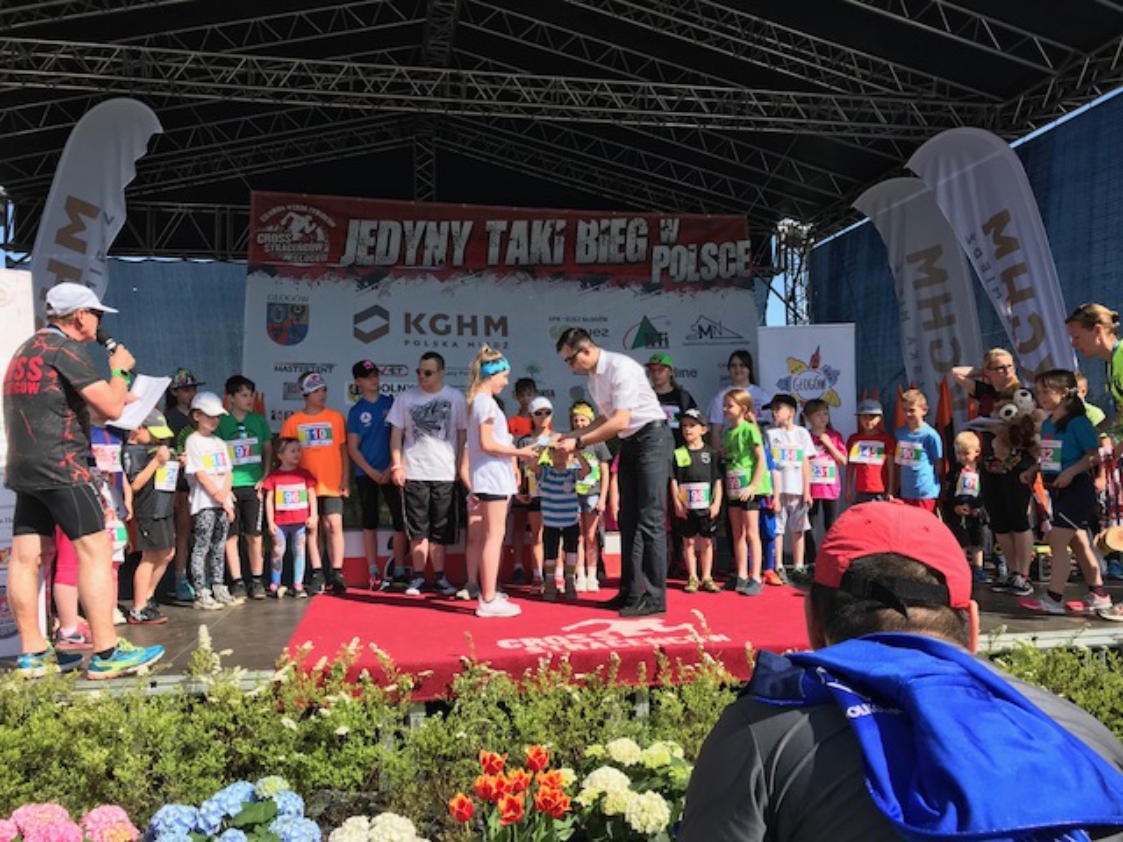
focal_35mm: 28
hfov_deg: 63.4
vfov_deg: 49.7
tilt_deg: +2.3
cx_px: 562
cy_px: 421
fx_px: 908
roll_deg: +0.9
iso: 20
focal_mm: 3.99
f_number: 1.8
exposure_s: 1/1497
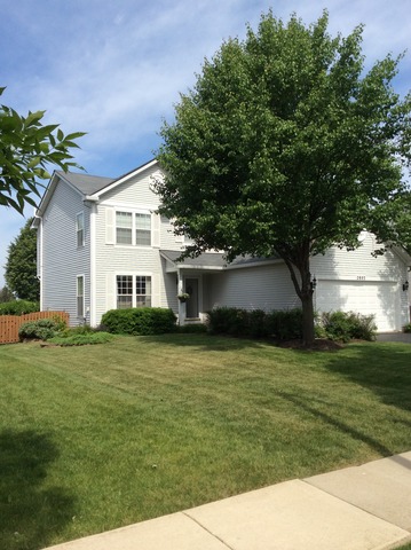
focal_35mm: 33
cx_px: 206
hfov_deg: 42.9
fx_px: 523
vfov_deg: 55.4
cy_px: 275
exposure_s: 1/1546
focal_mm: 3.3
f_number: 2.4
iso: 32
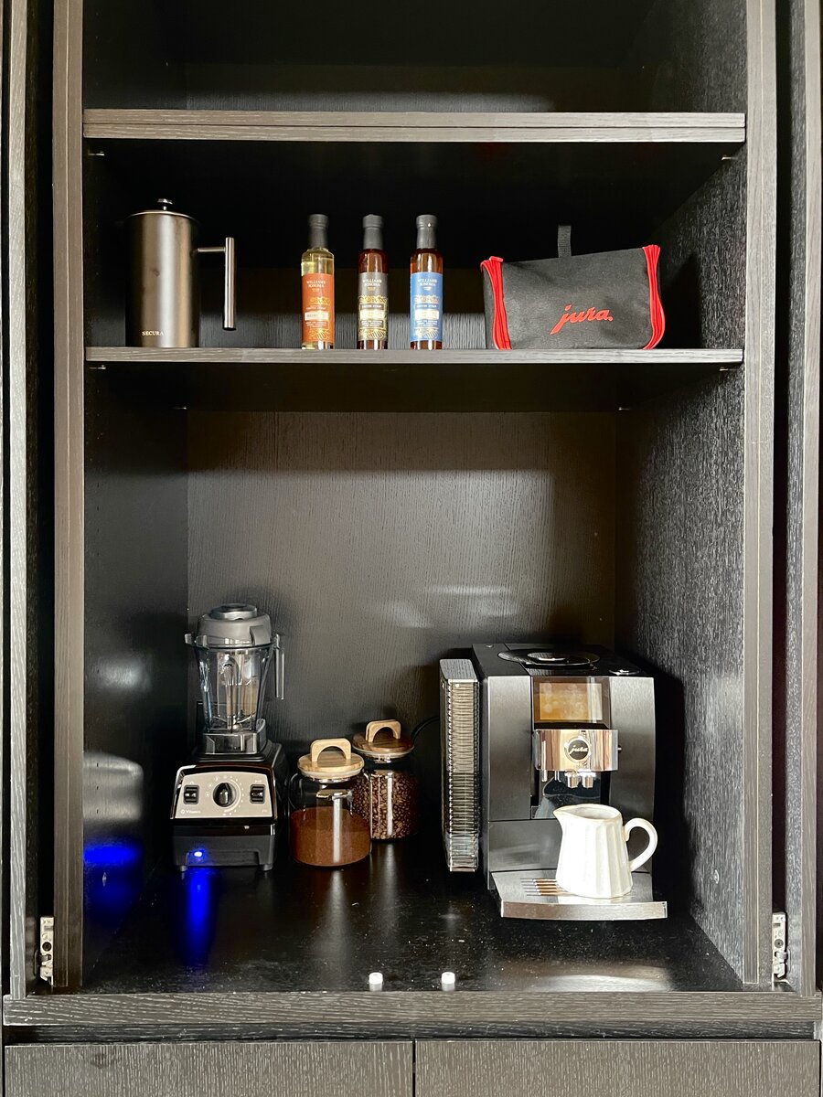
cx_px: 412
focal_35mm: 25
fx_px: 793
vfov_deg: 69.4
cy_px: 548
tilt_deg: -4.7
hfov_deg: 54.9
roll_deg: -0.8
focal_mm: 5.1
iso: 640
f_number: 1.6
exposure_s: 1/34
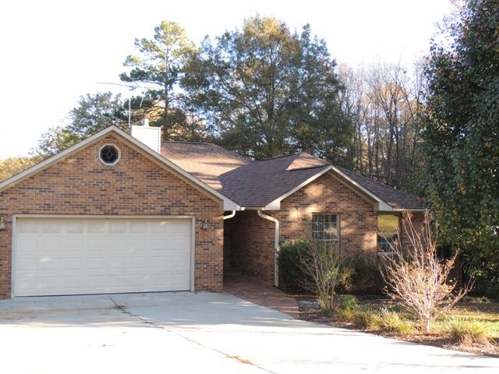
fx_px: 620
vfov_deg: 33.6
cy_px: 187
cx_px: 250
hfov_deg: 43.9
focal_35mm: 43
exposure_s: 1/100
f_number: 3.4
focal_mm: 7.6
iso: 100
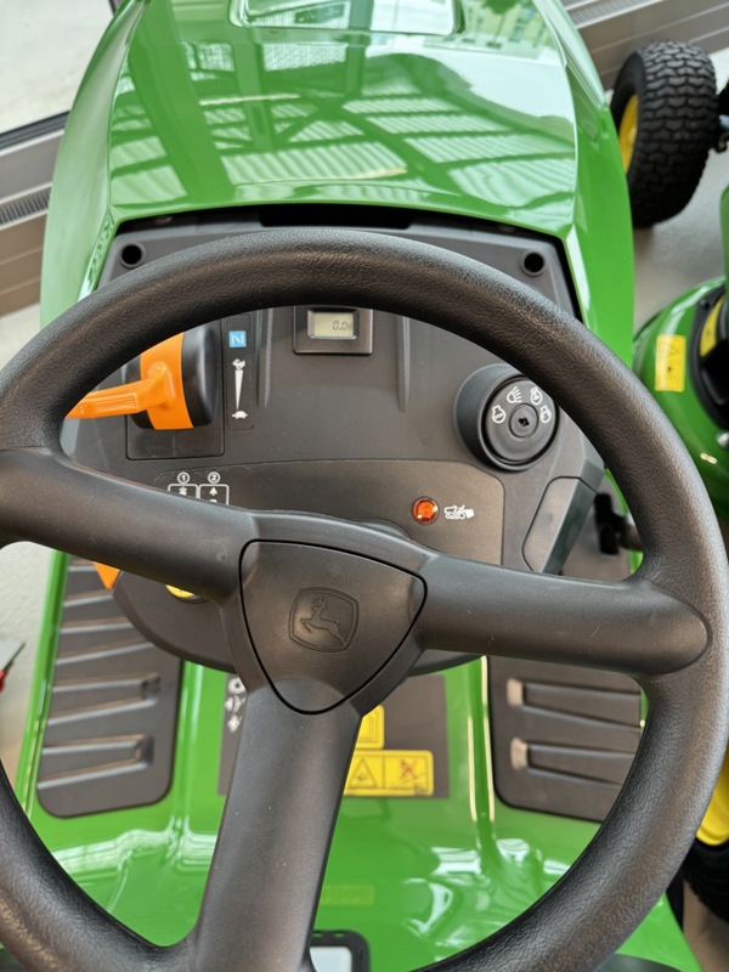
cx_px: 364
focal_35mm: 24
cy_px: 486
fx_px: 674
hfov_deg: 56.8
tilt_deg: -67.7
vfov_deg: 71.6
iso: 100
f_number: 1.78
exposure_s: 1/50
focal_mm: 6.86
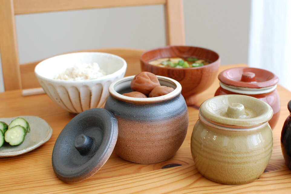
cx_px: 146
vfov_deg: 25.7
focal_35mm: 52
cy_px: 97
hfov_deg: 37.9
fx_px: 424
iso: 800
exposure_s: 1/80
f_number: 4.5
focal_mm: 35
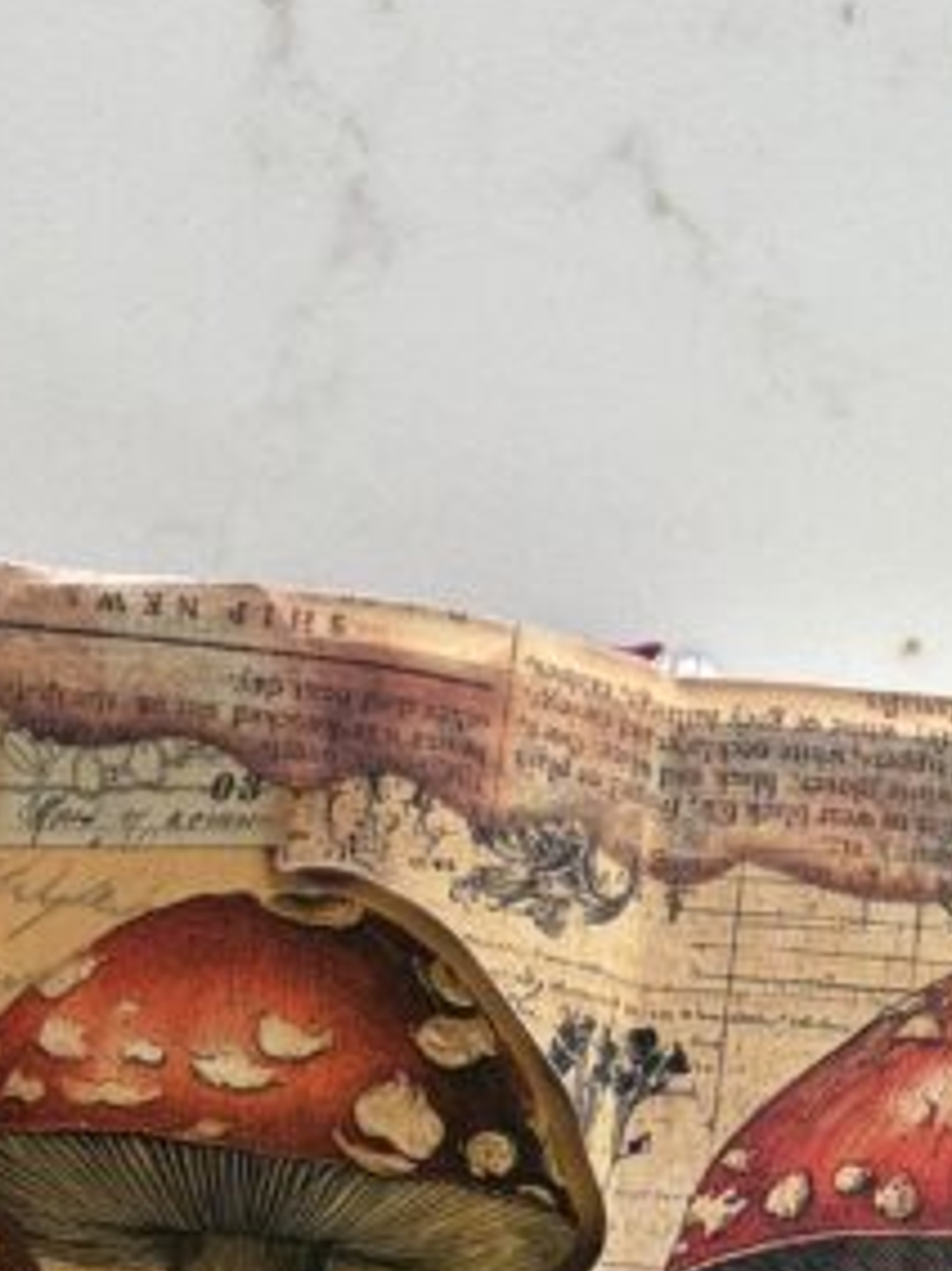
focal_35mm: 94
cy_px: 1698
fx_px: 3449
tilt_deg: -84.7
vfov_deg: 19.2
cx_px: 584
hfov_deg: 15.7
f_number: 1.6
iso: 125
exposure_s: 1/119
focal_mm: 5.96
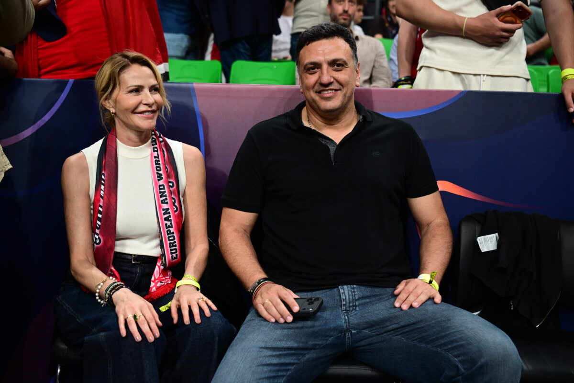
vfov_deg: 35.1
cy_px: 192
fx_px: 606
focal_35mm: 38
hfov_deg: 50.7
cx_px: 287
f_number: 2.8
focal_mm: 38
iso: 1000
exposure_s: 1/125
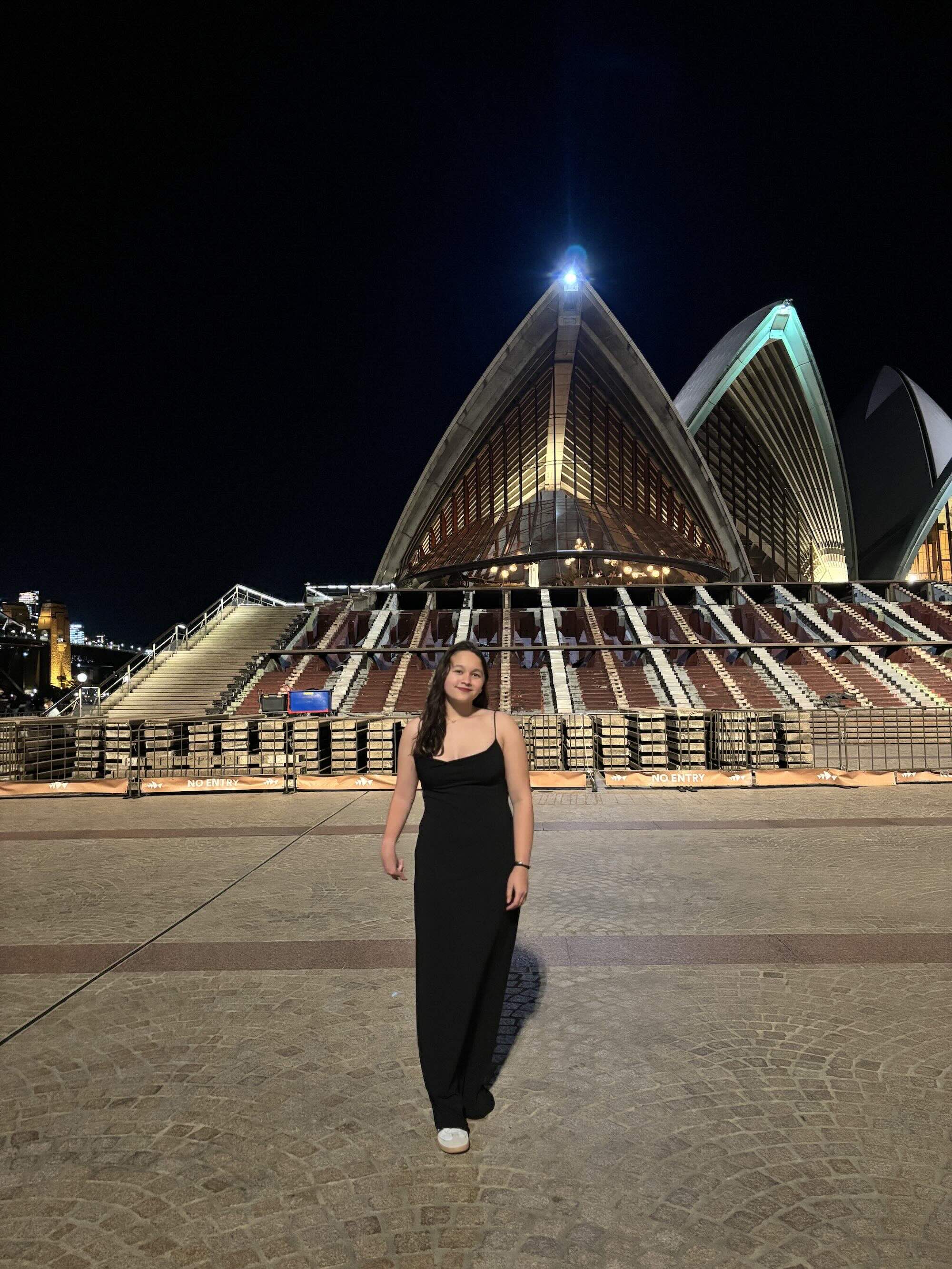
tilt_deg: +3.5
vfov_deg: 67.3
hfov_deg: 53.1
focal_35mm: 26
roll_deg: +0.3
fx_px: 953
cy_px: 634
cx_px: 476
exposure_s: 1/25
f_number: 1.6
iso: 800
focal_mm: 5.96
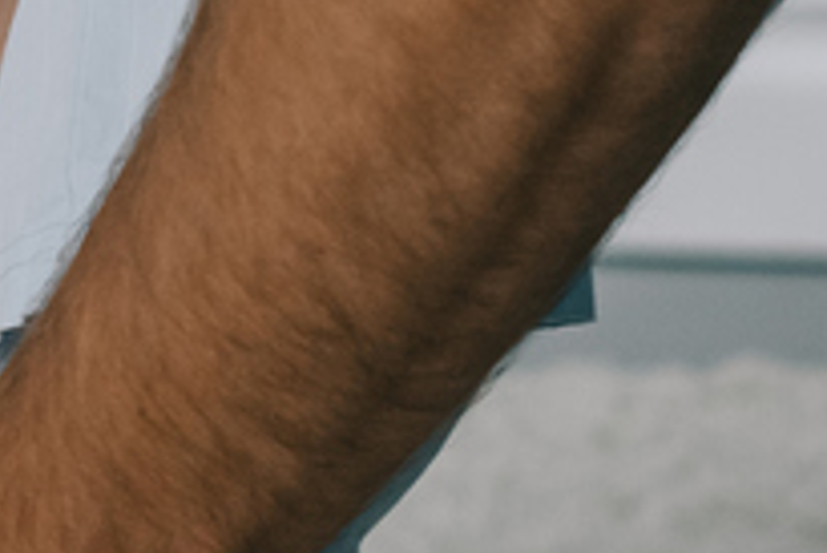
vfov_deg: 4.5
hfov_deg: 6.7
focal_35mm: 306
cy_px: 107
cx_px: -222
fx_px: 7034
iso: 800
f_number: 3.5
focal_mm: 50
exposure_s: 1/160
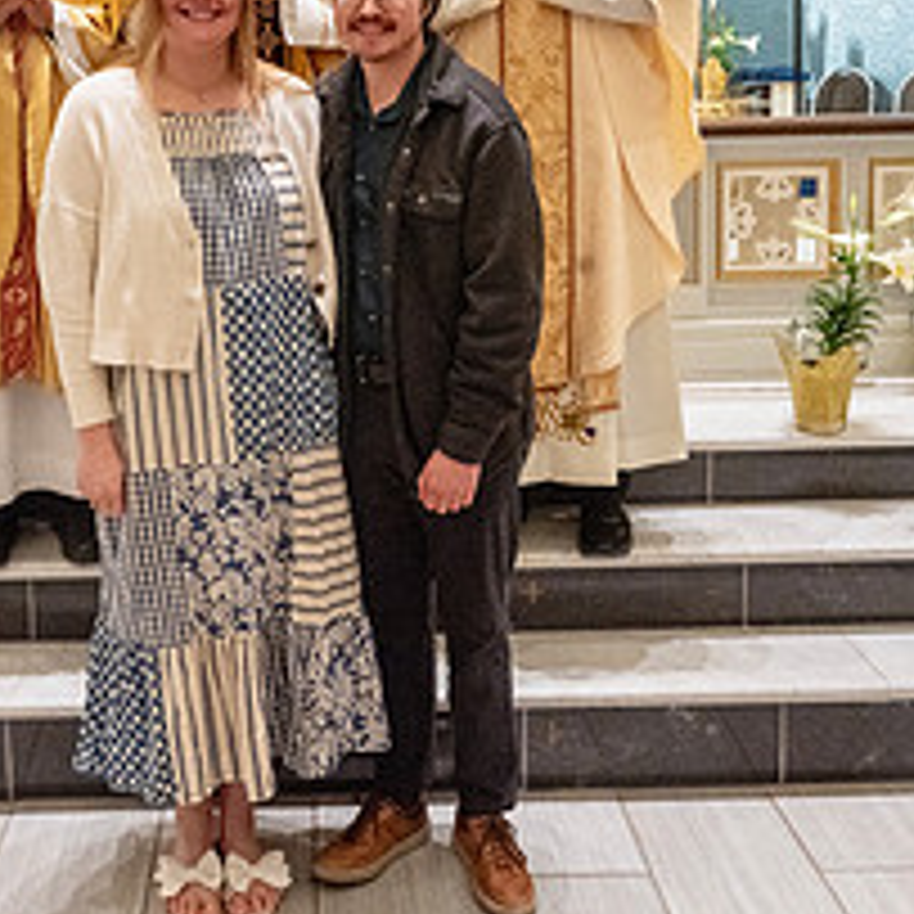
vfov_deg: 34.5
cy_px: 212
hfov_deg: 35.0
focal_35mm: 48
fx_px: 1434
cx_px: 302
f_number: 8
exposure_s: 1/60
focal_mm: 25.5
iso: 5000
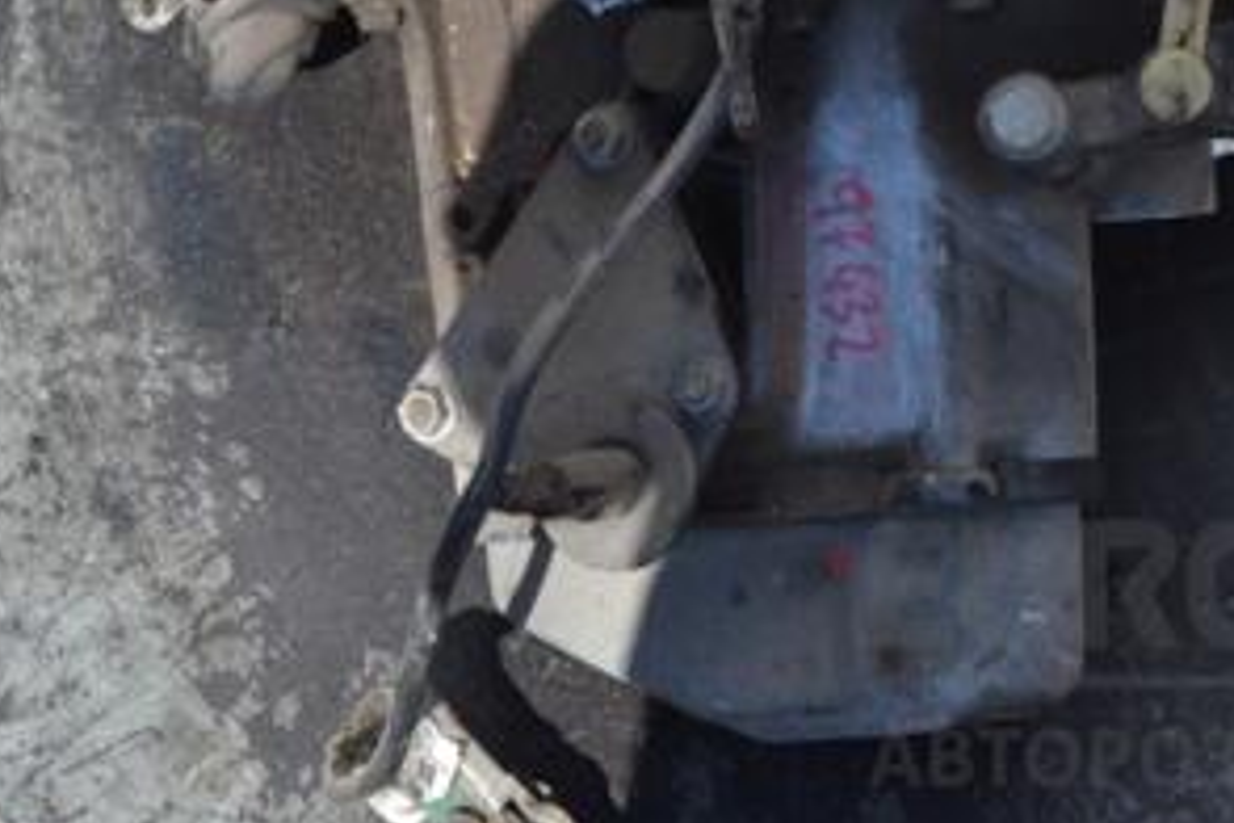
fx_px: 3565
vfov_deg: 13.0
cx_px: 789
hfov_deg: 19.6
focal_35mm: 104
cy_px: 25
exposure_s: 1/200
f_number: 7.1
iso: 100
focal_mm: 34
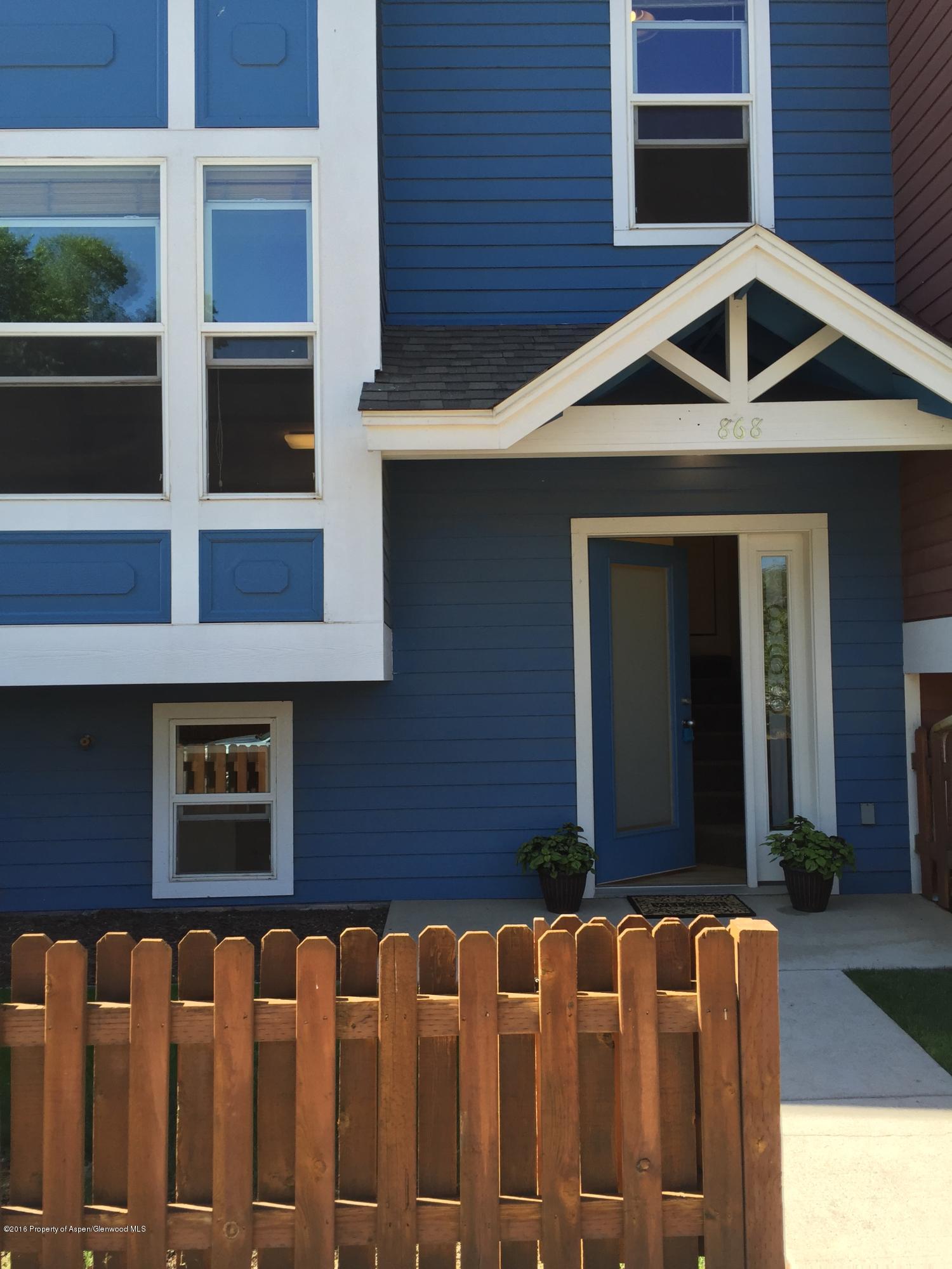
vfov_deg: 61.7
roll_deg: +1.5
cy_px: 634
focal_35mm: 29
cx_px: 476
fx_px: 1063
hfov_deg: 48.2
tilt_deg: +4.5
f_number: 2.2
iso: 32
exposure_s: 1/471
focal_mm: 4.15
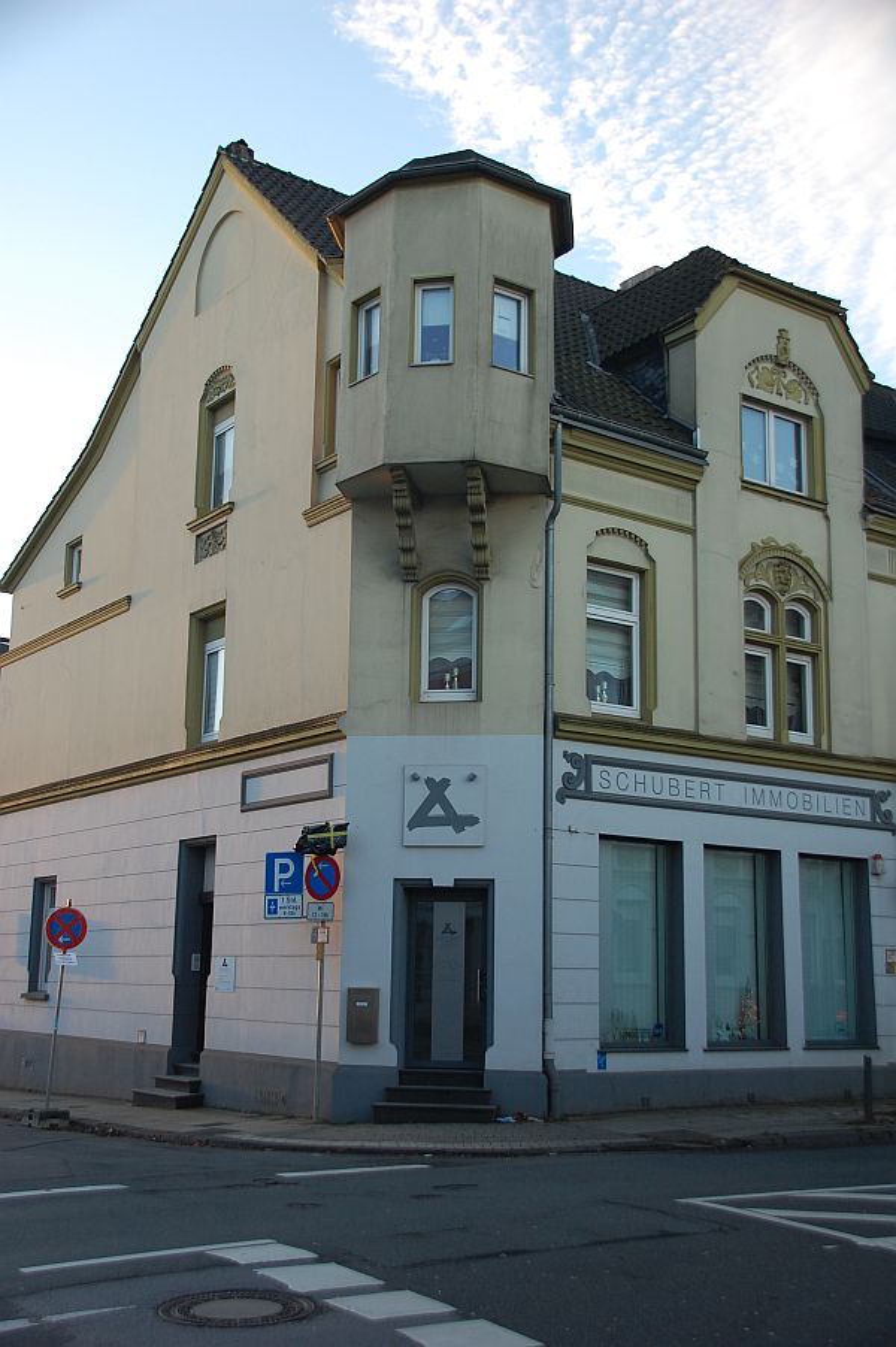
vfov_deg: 49.6
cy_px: 674
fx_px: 1458
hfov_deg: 34.2
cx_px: 448
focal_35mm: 39
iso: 360
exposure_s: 1/125
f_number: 5.6
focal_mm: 26
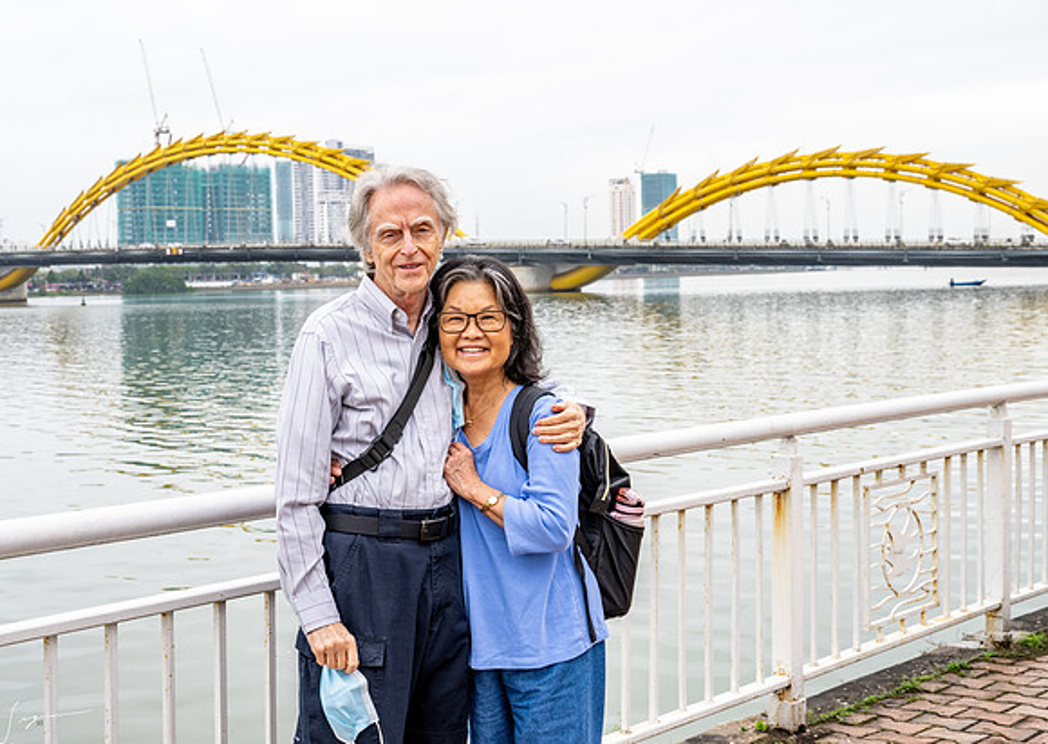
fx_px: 1570
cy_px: 355
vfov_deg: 26.7
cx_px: 420
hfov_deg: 36.8
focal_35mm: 53
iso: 560
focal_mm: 44
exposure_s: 1/320
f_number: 8
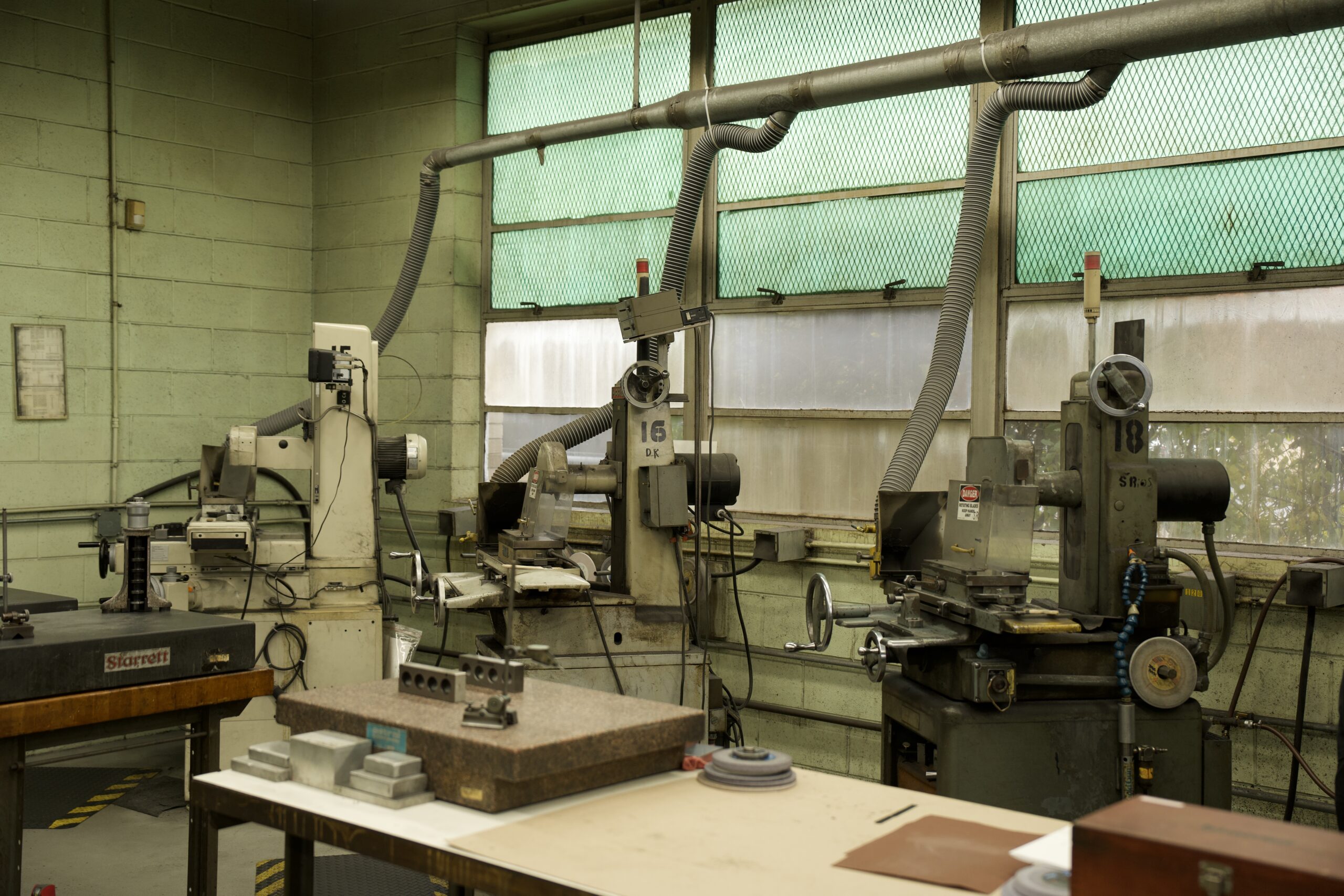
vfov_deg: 31.9
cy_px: 448
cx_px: 672
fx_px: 1568
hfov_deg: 46.4
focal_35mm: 42
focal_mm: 42
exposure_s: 1/160
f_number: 3.5
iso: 500
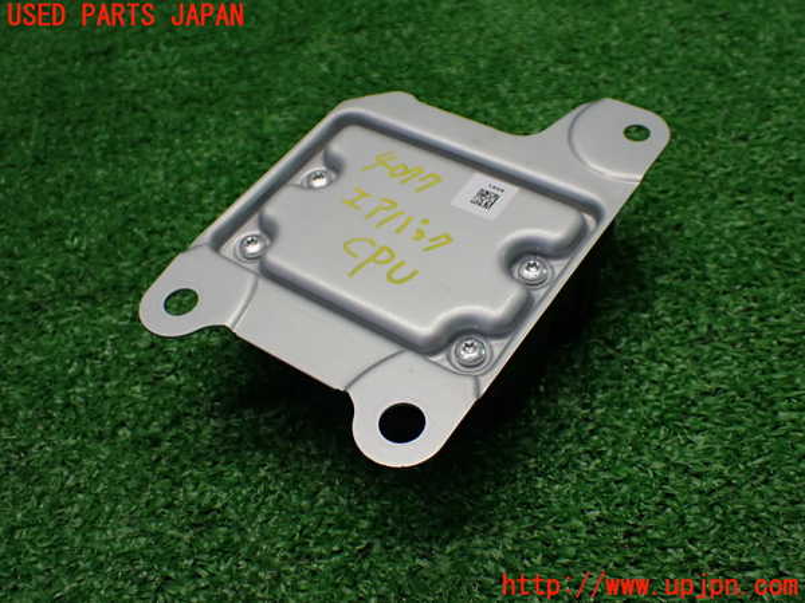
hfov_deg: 49.0
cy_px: 302
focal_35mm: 38
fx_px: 884
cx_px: 402
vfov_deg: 37.7
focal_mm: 6.83
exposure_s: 1/160
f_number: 2.7
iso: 400
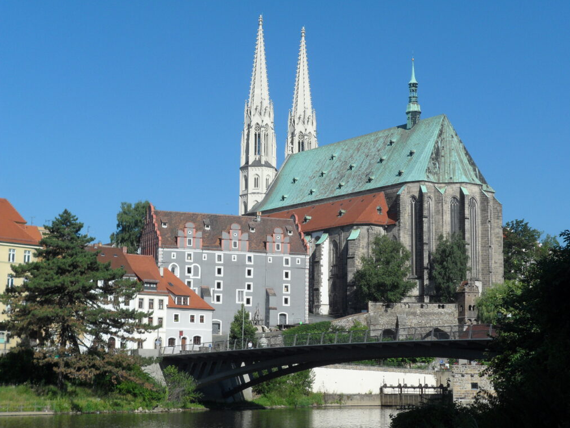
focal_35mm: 64
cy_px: 215
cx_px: 288
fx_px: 1054
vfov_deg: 22.9
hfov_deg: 30.3
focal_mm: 11.2
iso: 80
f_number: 5.6
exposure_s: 1/500
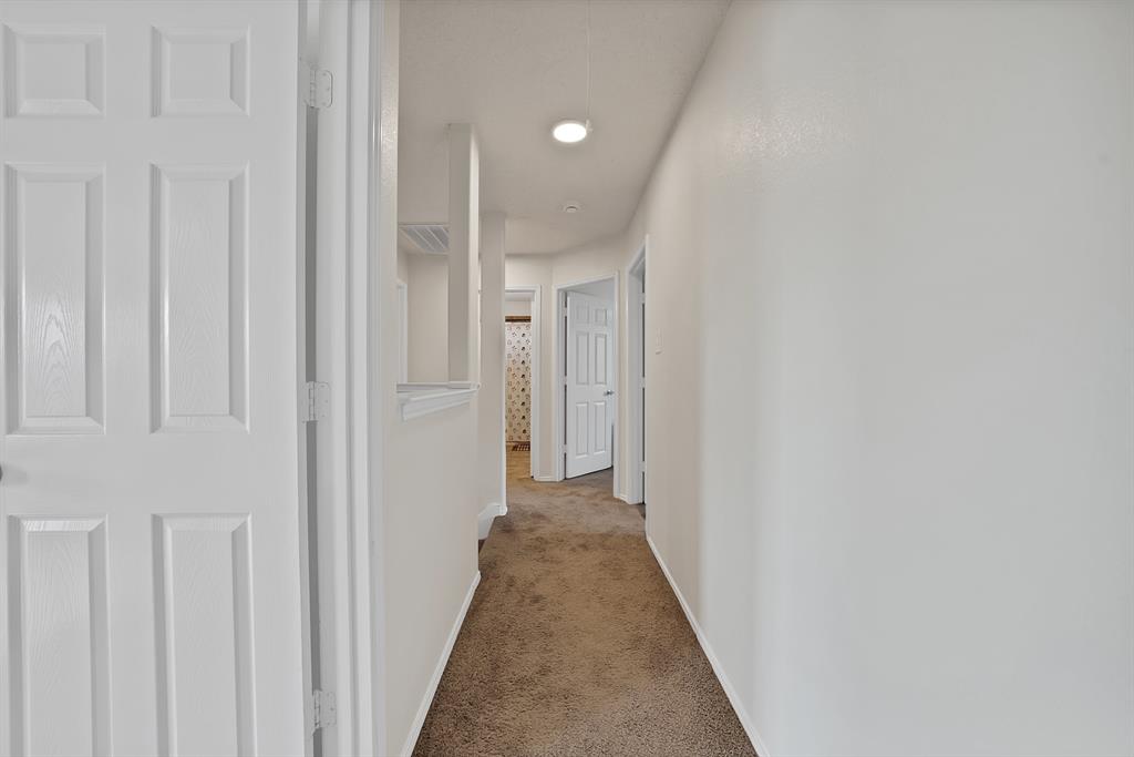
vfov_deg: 90.0
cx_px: 567
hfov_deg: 112.6
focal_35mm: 12
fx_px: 378
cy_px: 378
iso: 640
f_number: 9
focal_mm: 12
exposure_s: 1/5
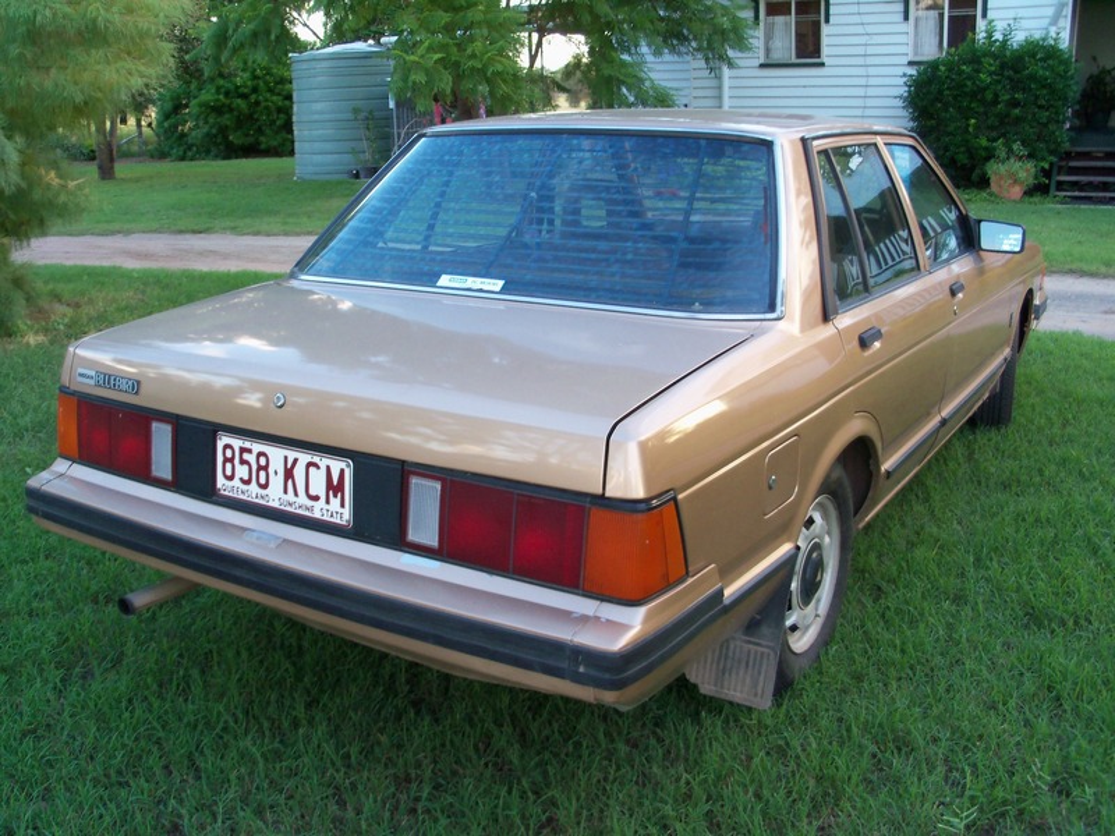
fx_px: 1127
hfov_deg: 52.6
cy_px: 418
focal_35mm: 35
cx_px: 558
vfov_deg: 40.7
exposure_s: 1/30
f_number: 3
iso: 100
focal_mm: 6.3
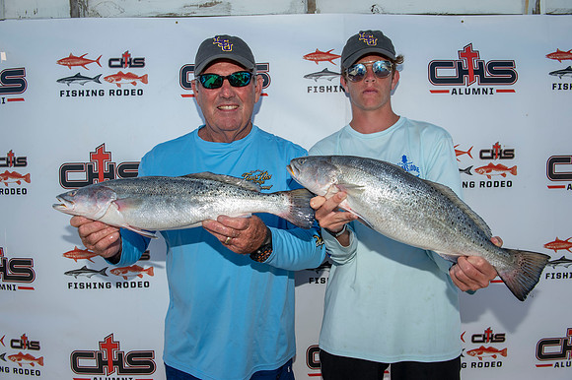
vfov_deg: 46.4
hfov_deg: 65.5
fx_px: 445
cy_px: 190
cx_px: 286
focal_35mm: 28
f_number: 7.1
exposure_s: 1/125
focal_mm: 28
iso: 50
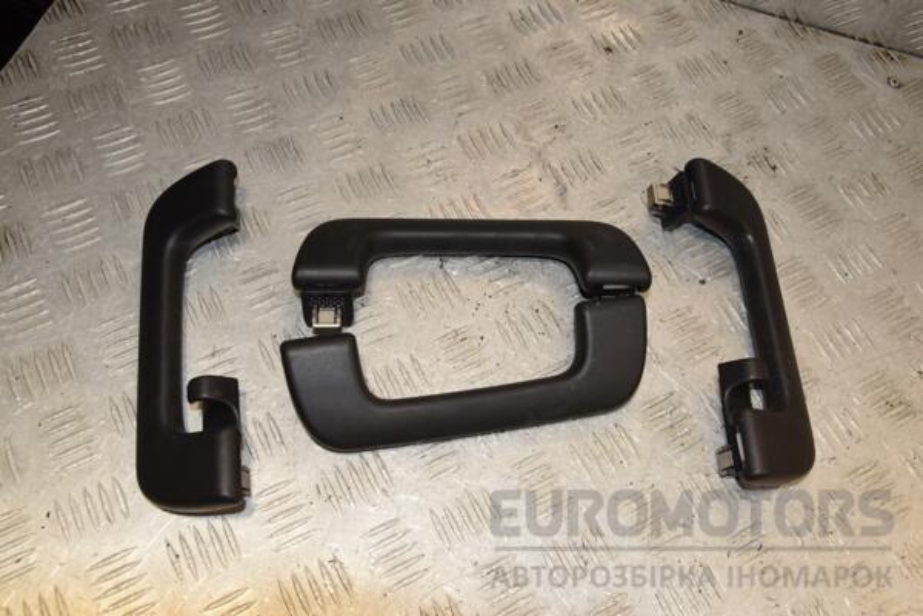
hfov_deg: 51.3
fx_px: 961
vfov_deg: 35.5
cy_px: 308
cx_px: 462
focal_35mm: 38
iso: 800
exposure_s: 1/200
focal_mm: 25
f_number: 9
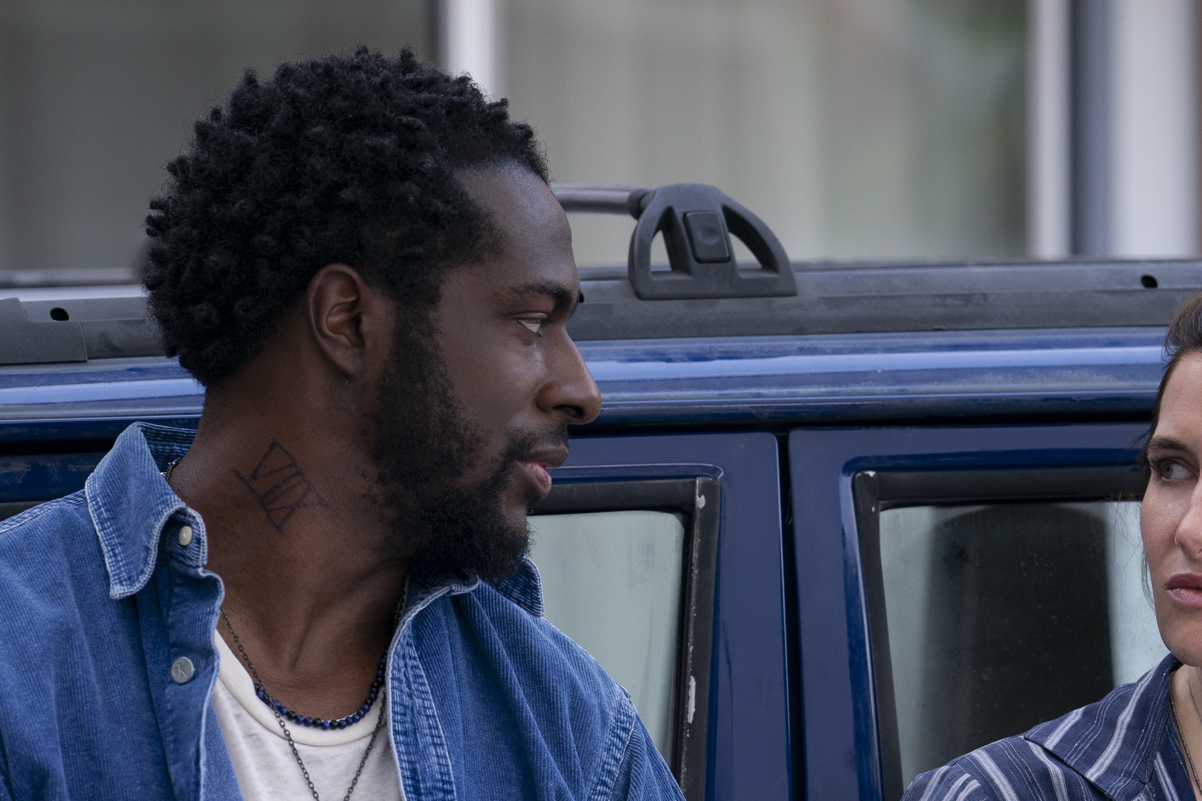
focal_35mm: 322
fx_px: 10749
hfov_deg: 6.4
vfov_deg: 4.3
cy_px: 644
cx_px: 815
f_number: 4.5
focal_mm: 162
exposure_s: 1/400
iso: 200
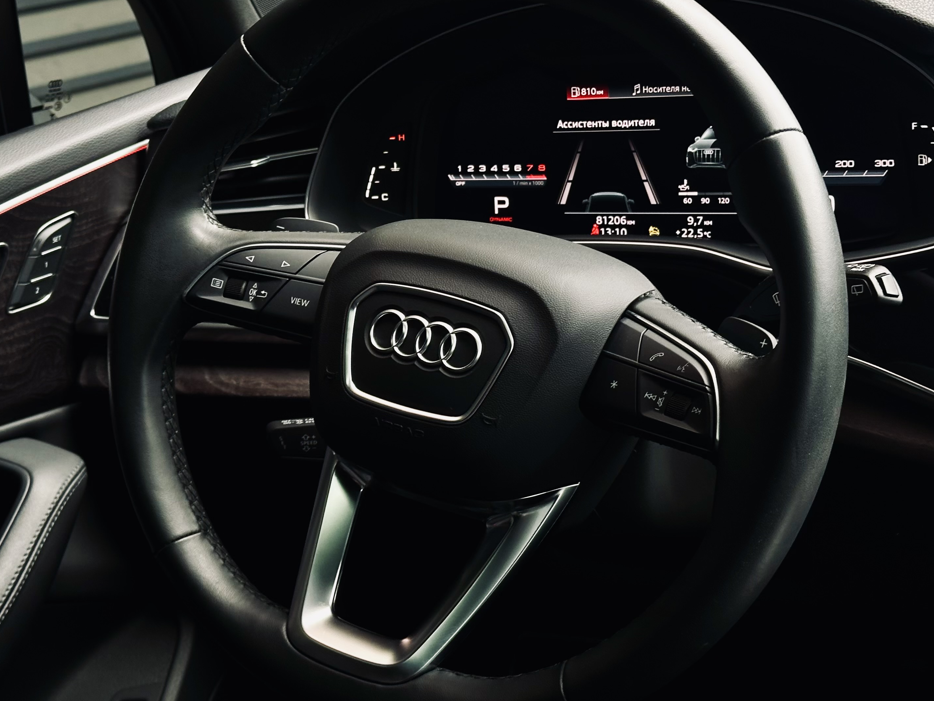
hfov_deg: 28.5
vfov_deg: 21.6
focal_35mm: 68
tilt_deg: -13.7
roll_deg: +7.3
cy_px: 325
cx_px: 361
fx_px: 1835
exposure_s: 1/107
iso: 80
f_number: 1.78
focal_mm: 6.86
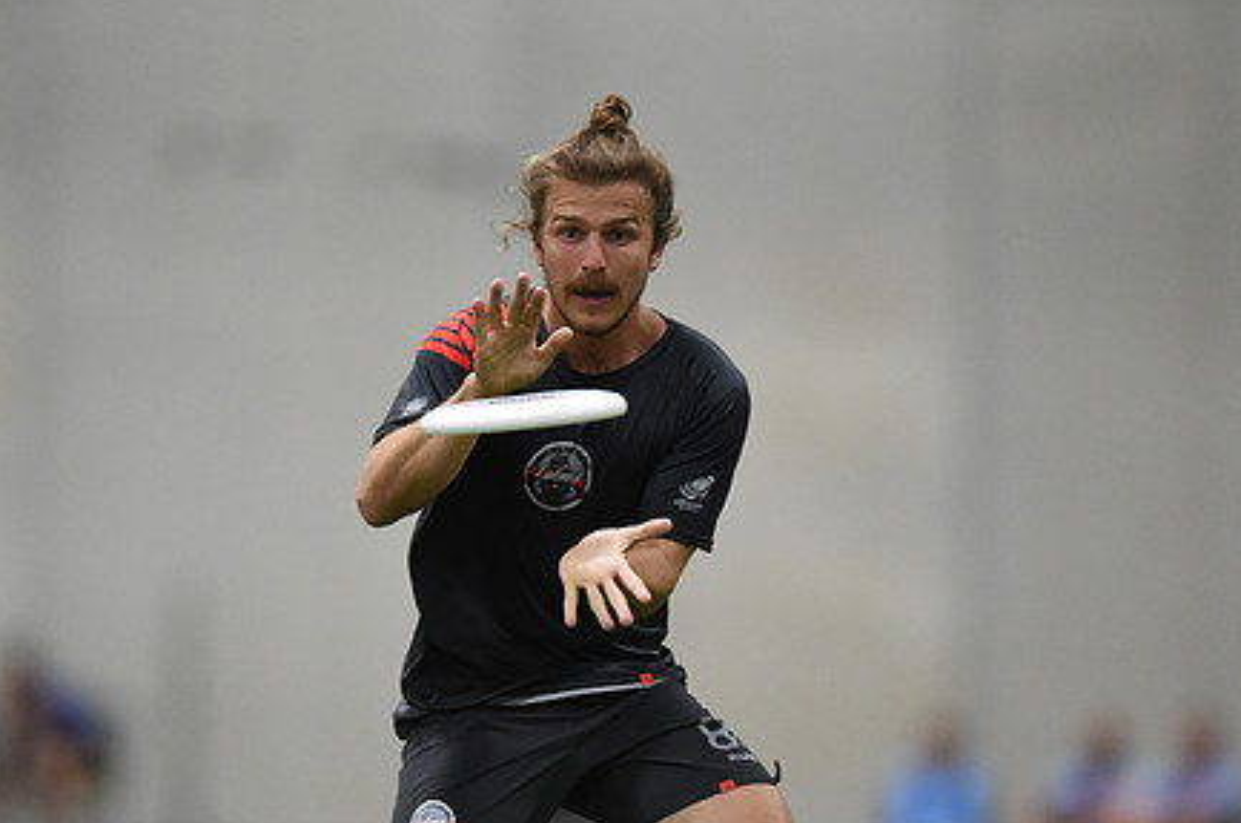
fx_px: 18443
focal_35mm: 536
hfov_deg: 3.9
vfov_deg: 2.6
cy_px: 483
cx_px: 590
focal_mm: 400
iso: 10000
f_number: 2.8
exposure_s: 1/500
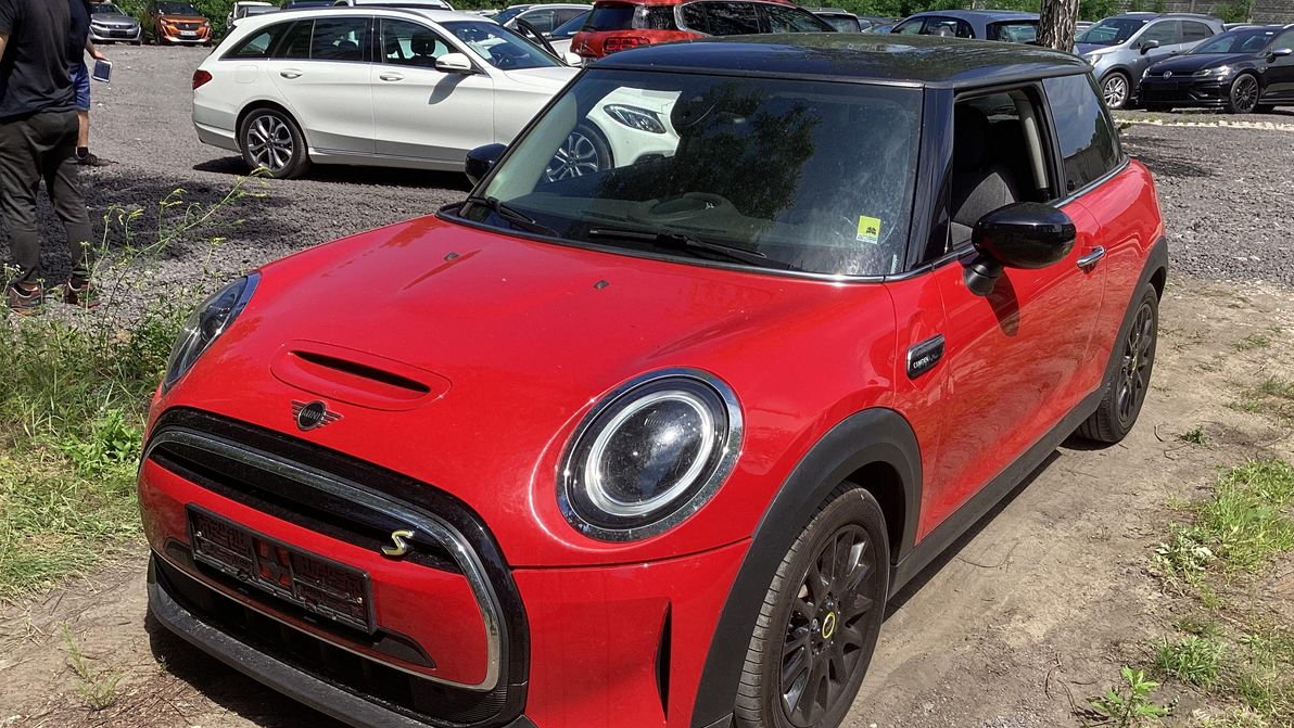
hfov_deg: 58.0
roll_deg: -2.6
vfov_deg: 34.6
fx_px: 1167
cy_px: 436
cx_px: 649
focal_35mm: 34
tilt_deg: -20.1
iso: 25
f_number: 2.4
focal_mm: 3.3
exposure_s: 1/886
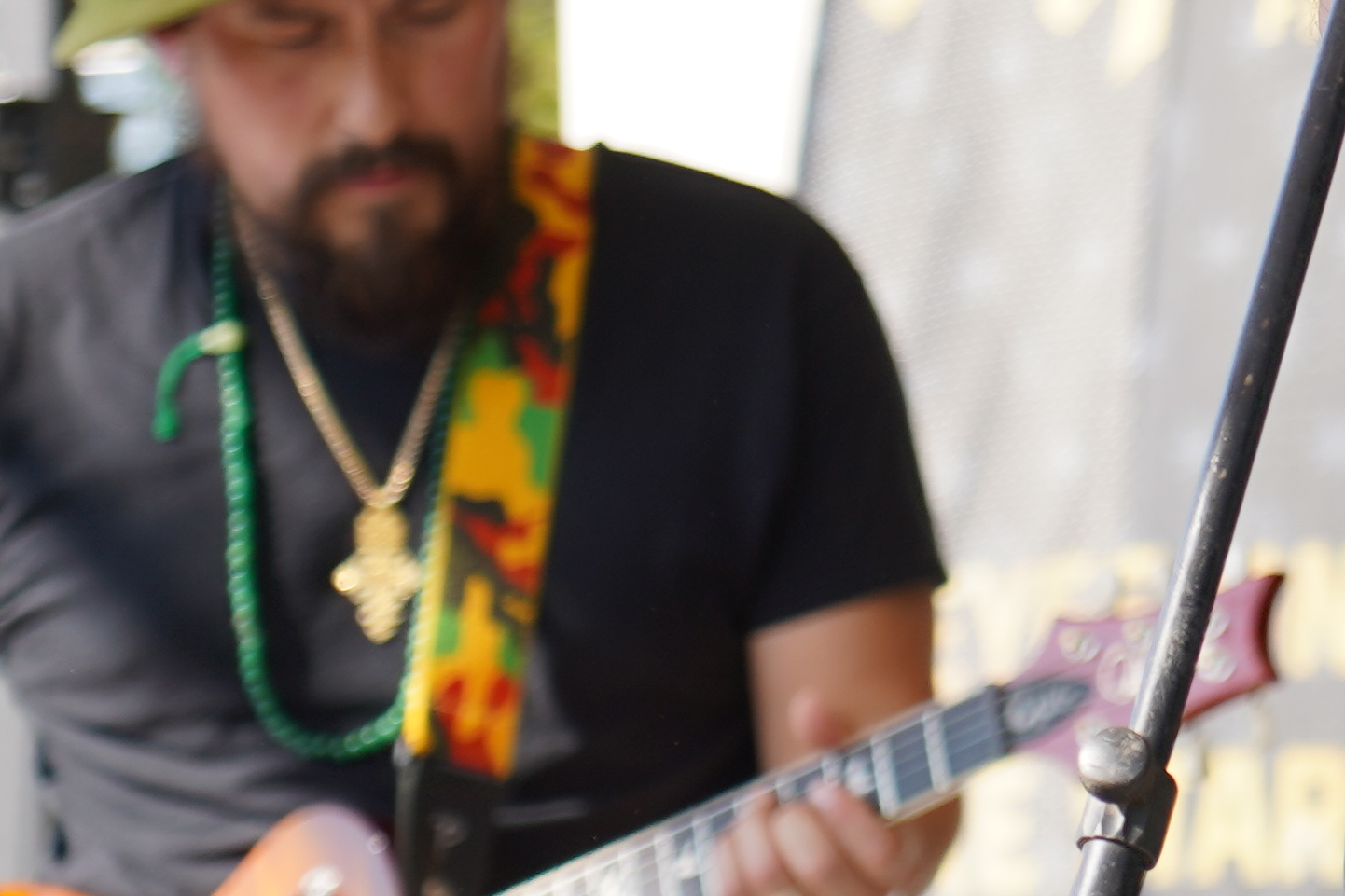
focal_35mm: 437
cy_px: -285
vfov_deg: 3.1
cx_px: 1973
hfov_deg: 4.7
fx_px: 16324
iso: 100
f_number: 4.5
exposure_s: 1/200
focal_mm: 105
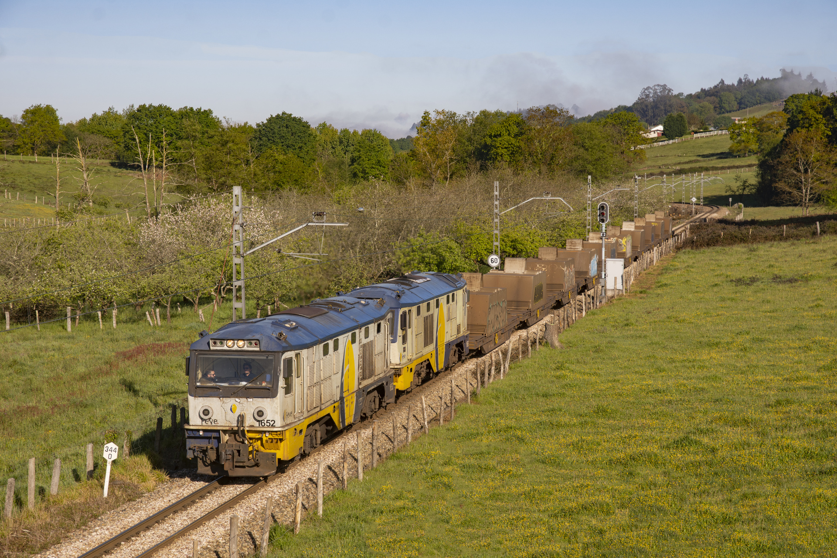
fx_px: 1918
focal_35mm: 82
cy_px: 279
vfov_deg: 16.6
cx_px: 418
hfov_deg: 24.6
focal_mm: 55
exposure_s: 1/640
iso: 160
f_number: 7.1
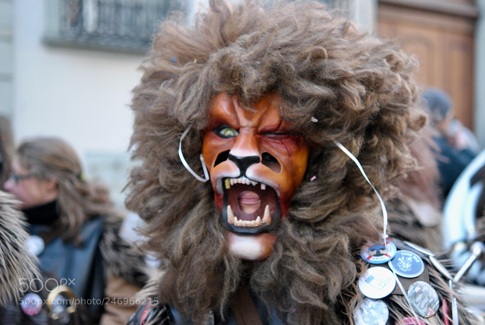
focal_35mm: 90
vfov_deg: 15.2
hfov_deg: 22.6
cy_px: 162
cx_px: 242
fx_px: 1214
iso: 720
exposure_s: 1/320
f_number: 2.8
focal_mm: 60
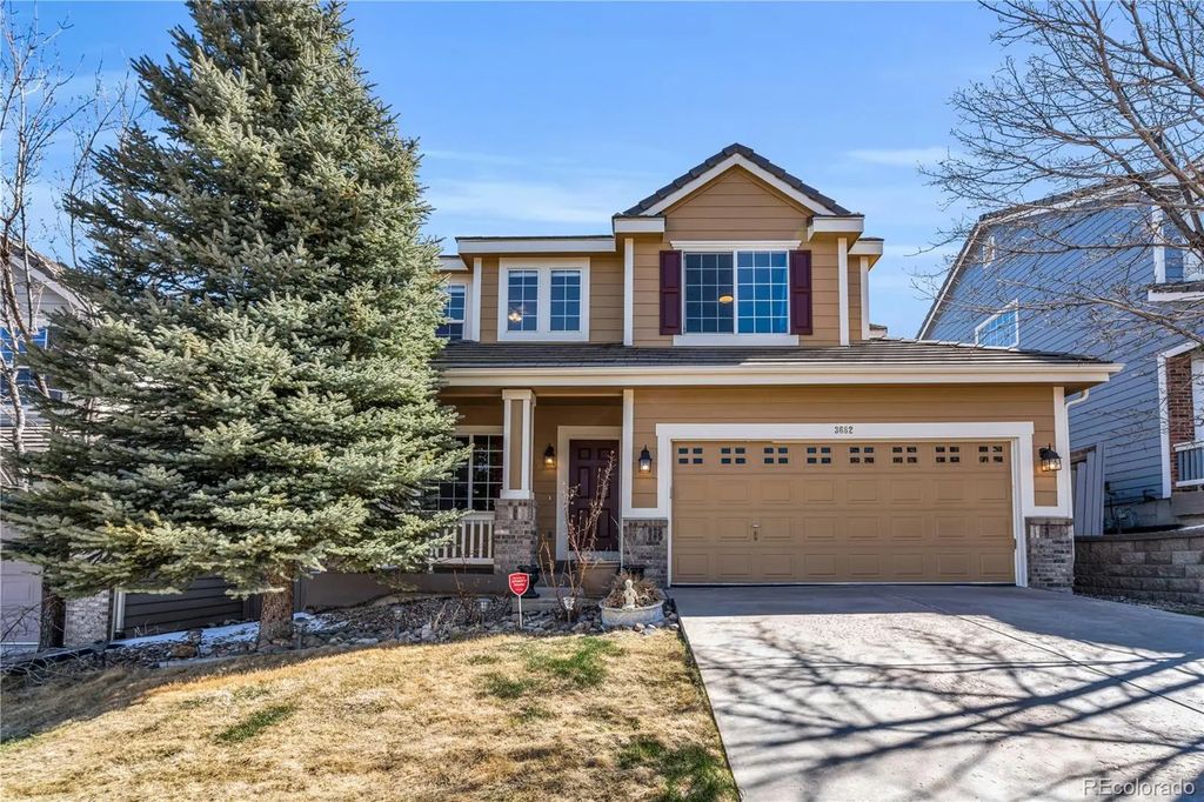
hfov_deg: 96.8
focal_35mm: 16
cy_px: 401
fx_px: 535
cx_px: 602
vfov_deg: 73.7
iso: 200
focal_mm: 16
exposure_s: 1/160
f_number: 9
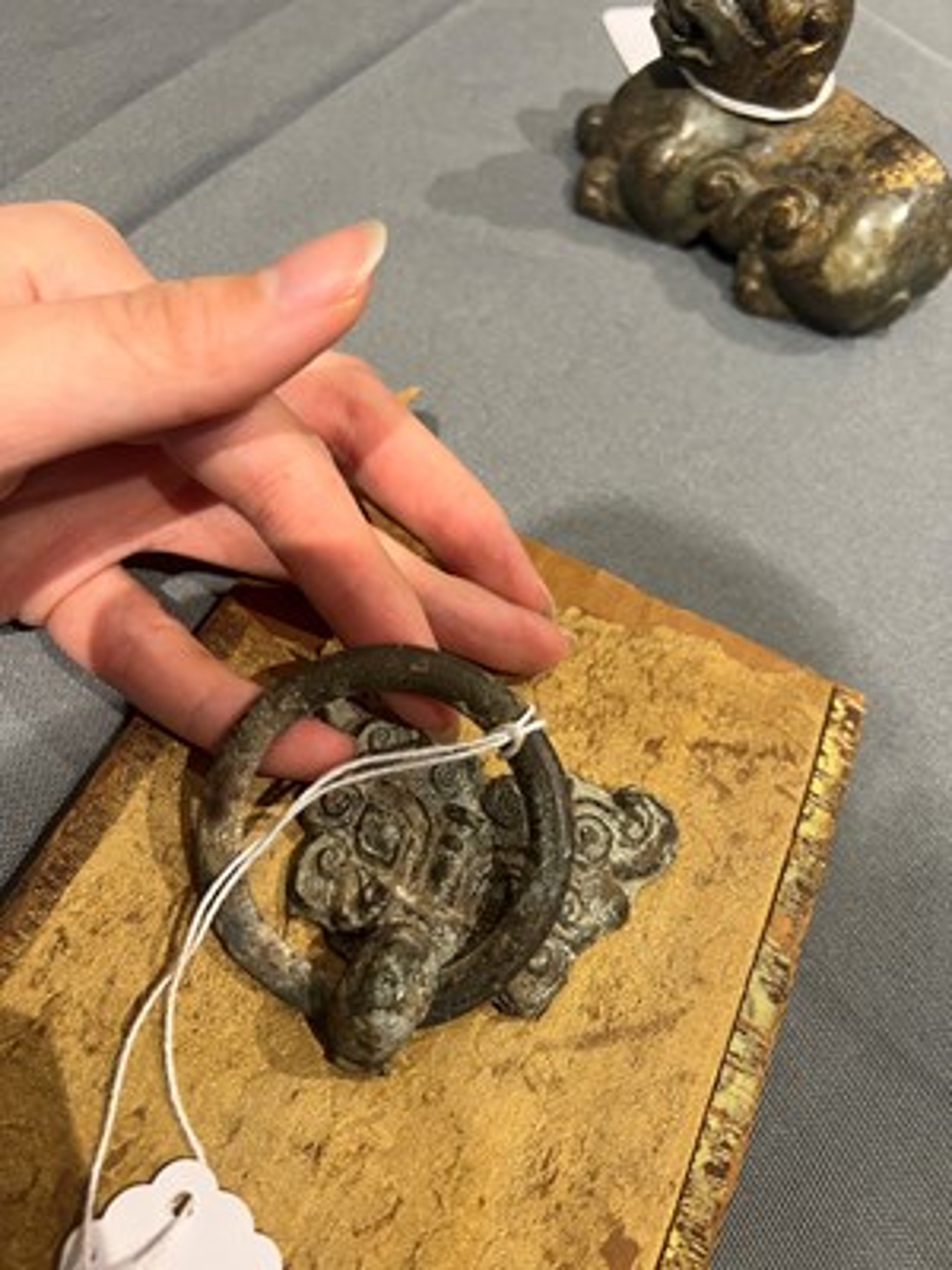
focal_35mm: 26
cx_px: 476
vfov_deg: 67.3
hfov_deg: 53.1
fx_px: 953
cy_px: 635
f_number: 1.5
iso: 125
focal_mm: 5.7
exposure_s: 1/94
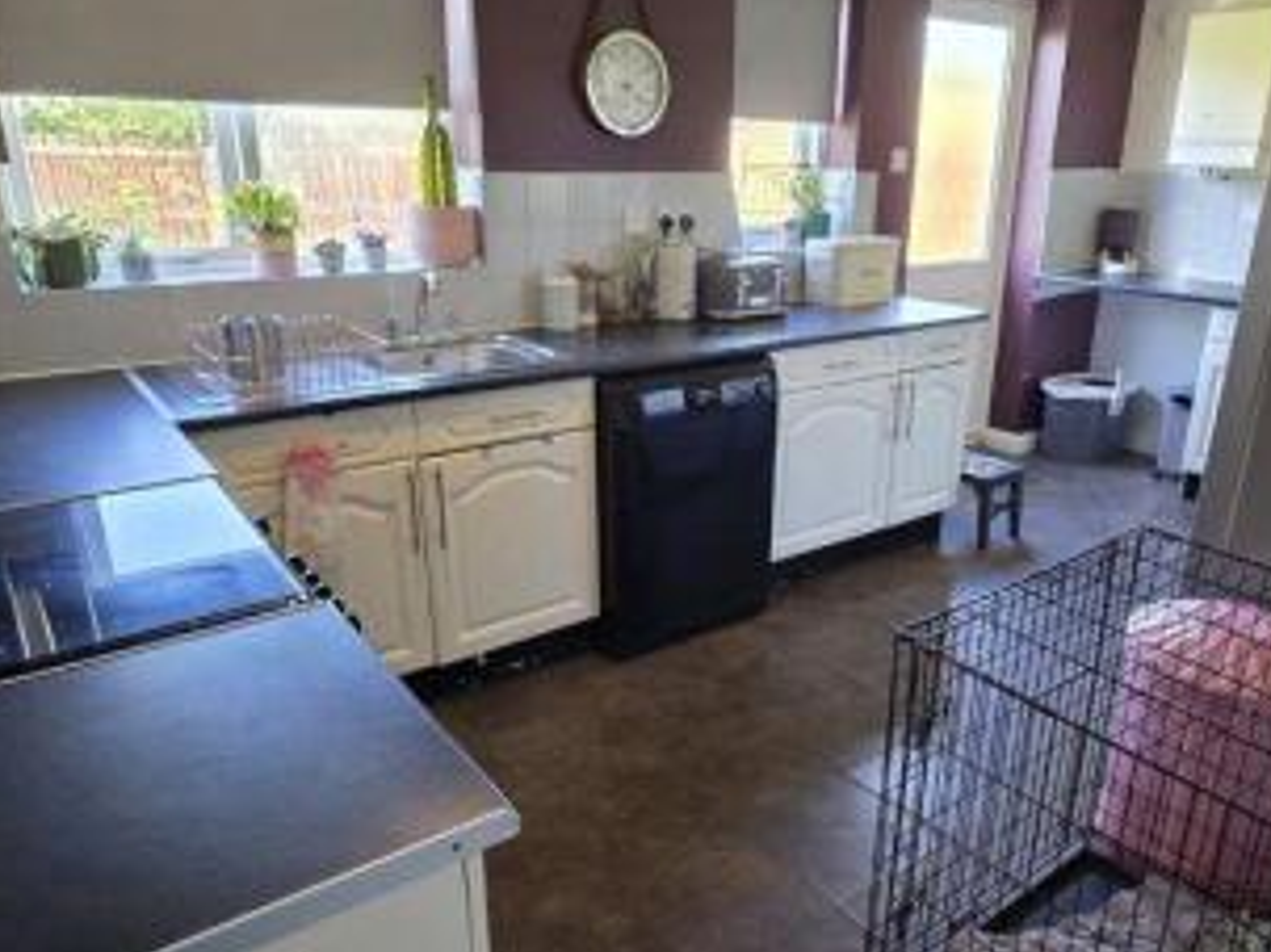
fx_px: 918
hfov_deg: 69.0
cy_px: 493
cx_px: 736
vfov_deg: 54.8
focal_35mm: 25
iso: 200
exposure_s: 1/50
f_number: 1.9
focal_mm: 2.2
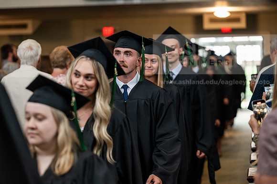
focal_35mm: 115
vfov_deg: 11.9
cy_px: 92
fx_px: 885
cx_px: 138
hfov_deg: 17.8
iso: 1250
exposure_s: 1/200
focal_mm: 115
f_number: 3.2
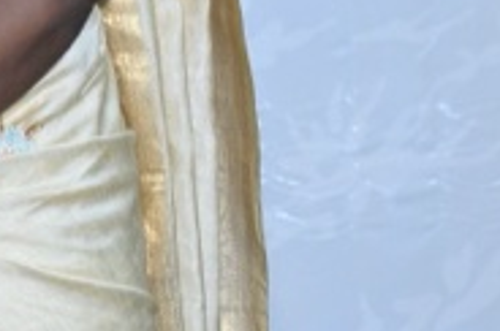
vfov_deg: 3.9
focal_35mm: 343
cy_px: -345
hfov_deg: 5.8
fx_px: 4756
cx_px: -723
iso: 1250
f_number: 7.1
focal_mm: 63
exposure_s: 1/160
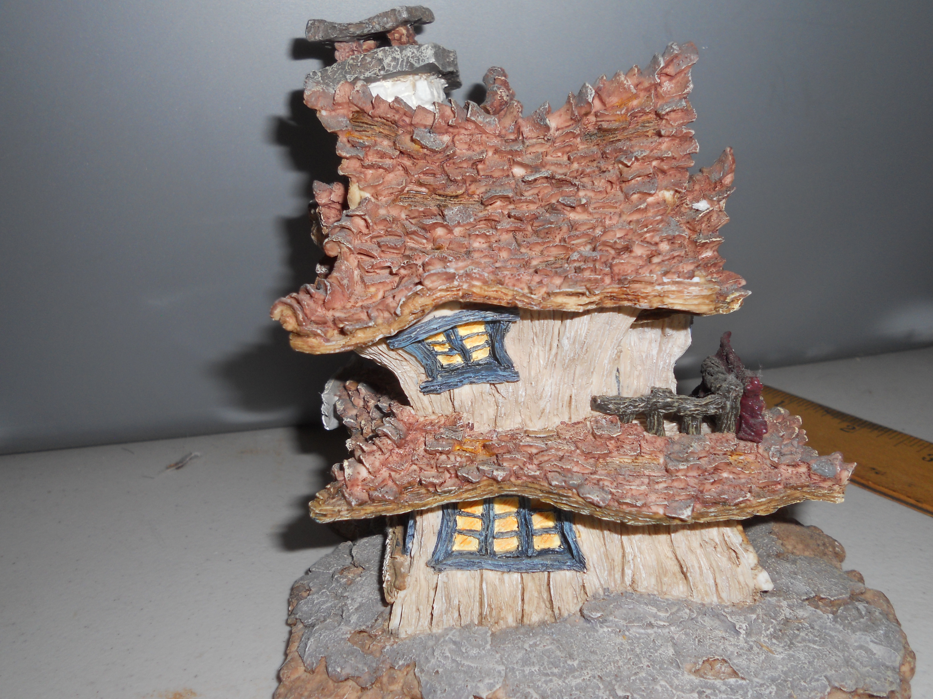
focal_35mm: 33
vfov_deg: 42.9
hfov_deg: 55.4
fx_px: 889
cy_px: 339
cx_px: 458
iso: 80
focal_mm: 5.8
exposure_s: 1/25
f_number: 8.8
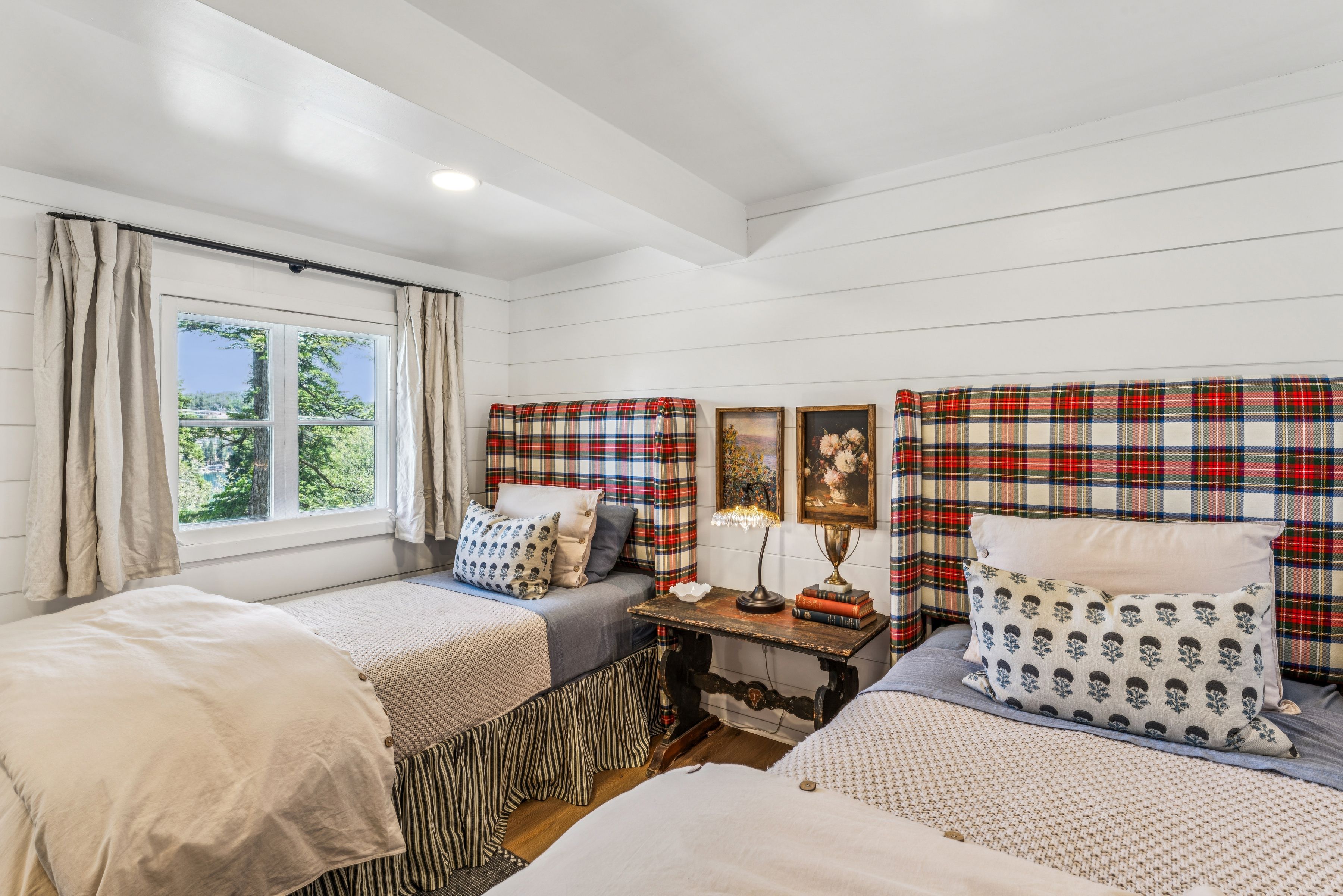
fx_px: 649
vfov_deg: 69.2
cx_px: 672
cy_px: 448
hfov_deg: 91.9
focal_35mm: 17
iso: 100
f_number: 13
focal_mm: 17.4
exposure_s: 1/2.5
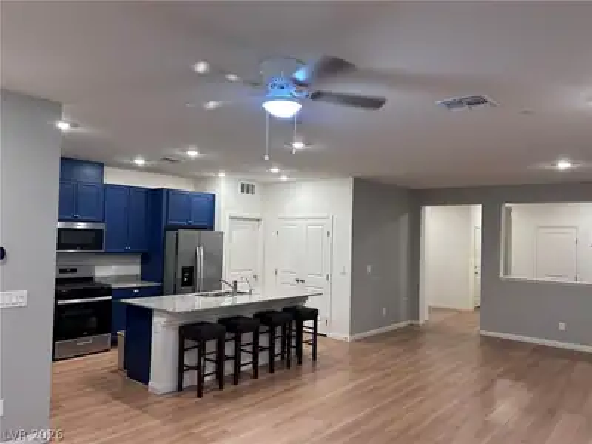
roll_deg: -1.5
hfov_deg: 67.3
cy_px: 222
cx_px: 296
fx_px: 445
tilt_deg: +1.0
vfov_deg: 53.1
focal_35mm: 26
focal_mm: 5.7
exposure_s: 1/60
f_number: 1.5
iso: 125
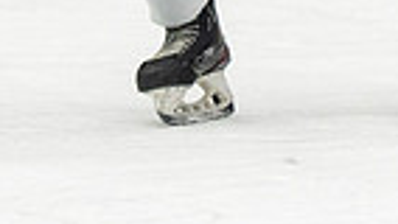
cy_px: -404
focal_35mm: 836
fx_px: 8826
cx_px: 338
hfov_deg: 2.6
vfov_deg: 1.5
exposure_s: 1/400
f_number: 2.8
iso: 1000
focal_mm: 90
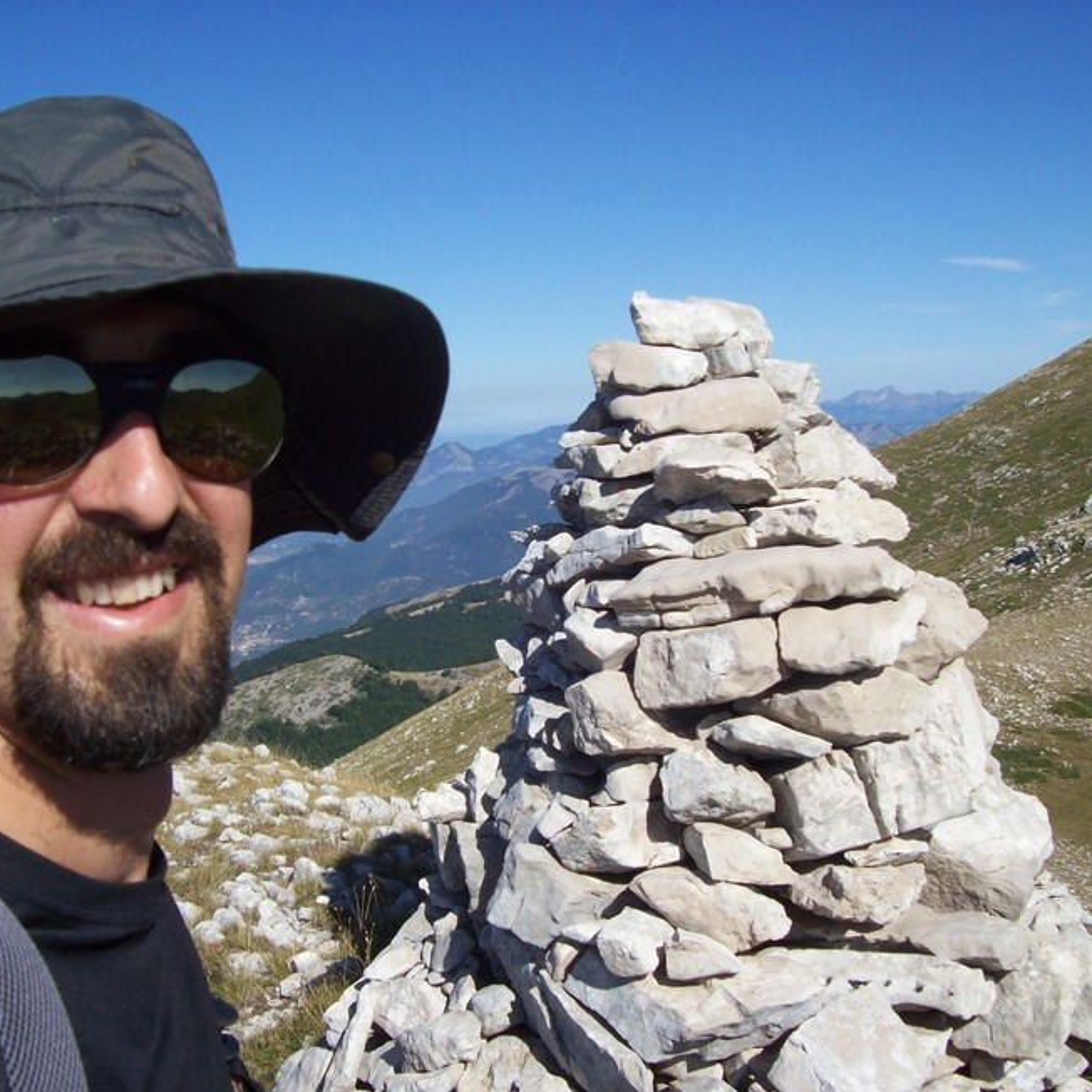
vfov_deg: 39.2
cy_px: 548
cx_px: 512
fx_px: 1535
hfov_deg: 39.2
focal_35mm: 43
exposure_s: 1/841
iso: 80
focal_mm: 6
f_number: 4.8
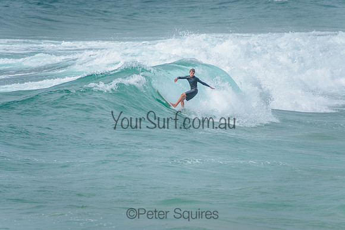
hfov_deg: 4.2
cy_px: 97
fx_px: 4703
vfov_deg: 2.8
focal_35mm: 491
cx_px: 176
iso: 125
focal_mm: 400
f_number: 5.6
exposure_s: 1/2000
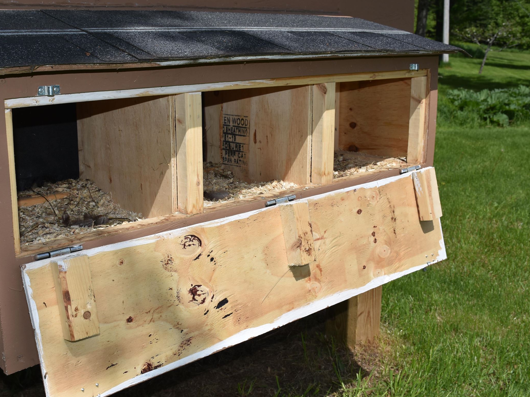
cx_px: 184
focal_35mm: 43
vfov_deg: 33.6
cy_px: 183
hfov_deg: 43.3
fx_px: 658
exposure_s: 1/250
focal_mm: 20
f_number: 7.1
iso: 100
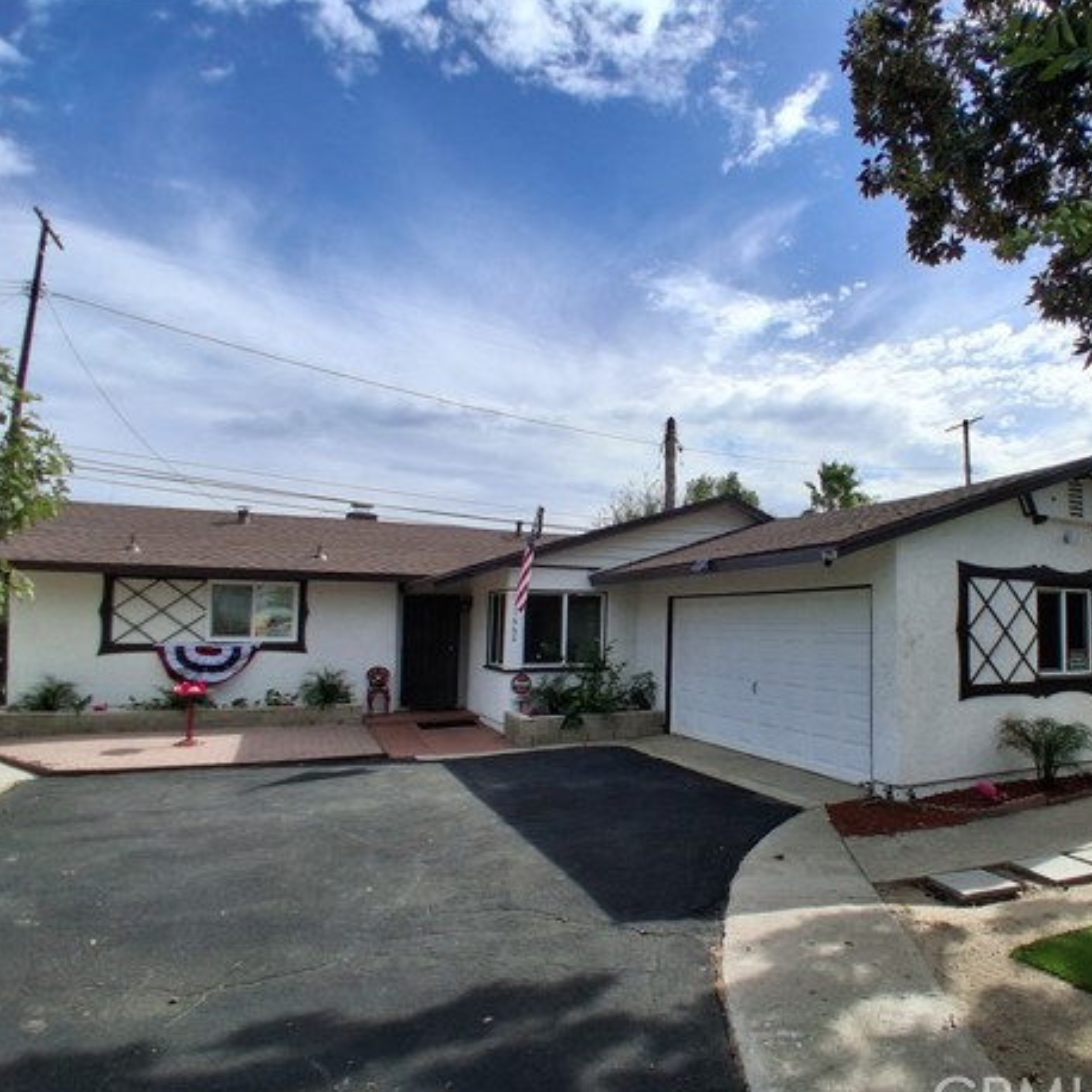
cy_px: 560
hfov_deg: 70.2
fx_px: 749
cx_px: 722
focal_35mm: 21
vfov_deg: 72.1
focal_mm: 1.4
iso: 50
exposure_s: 1/3155
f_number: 2.2
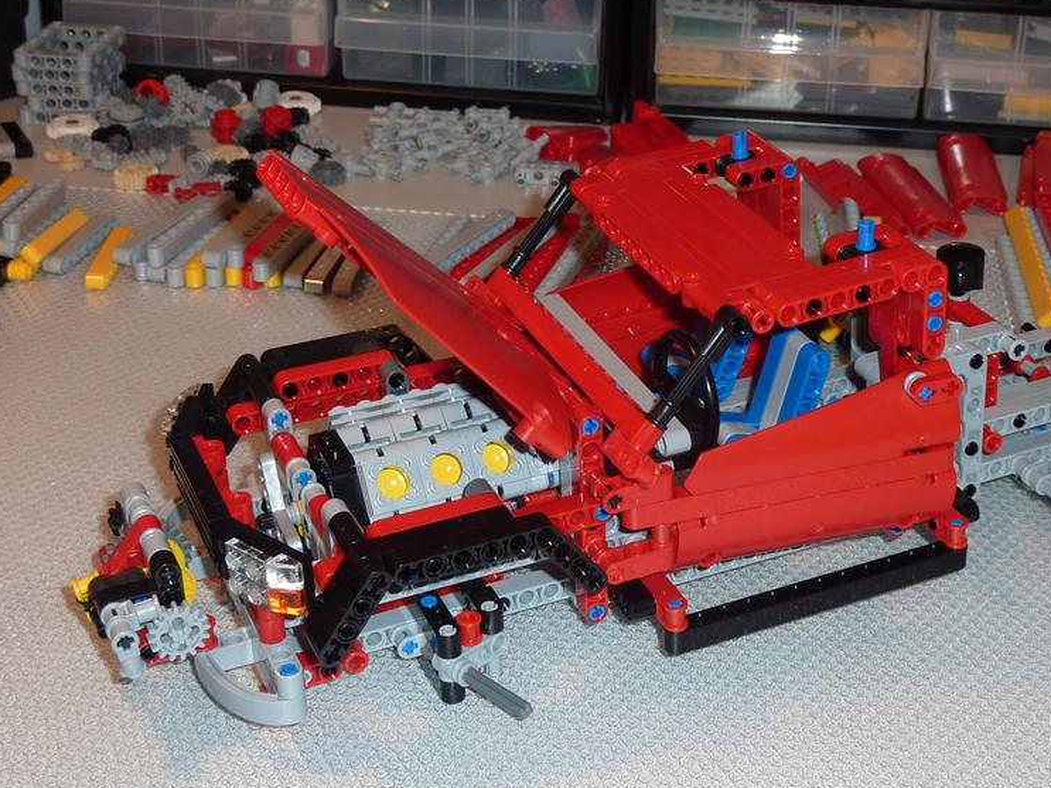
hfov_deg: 31.1
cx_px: 629
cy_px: 375
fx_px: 1882
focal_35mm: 62
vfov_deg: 23.6
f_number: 3.7
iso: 100
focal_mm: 7.3
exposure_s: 1/30
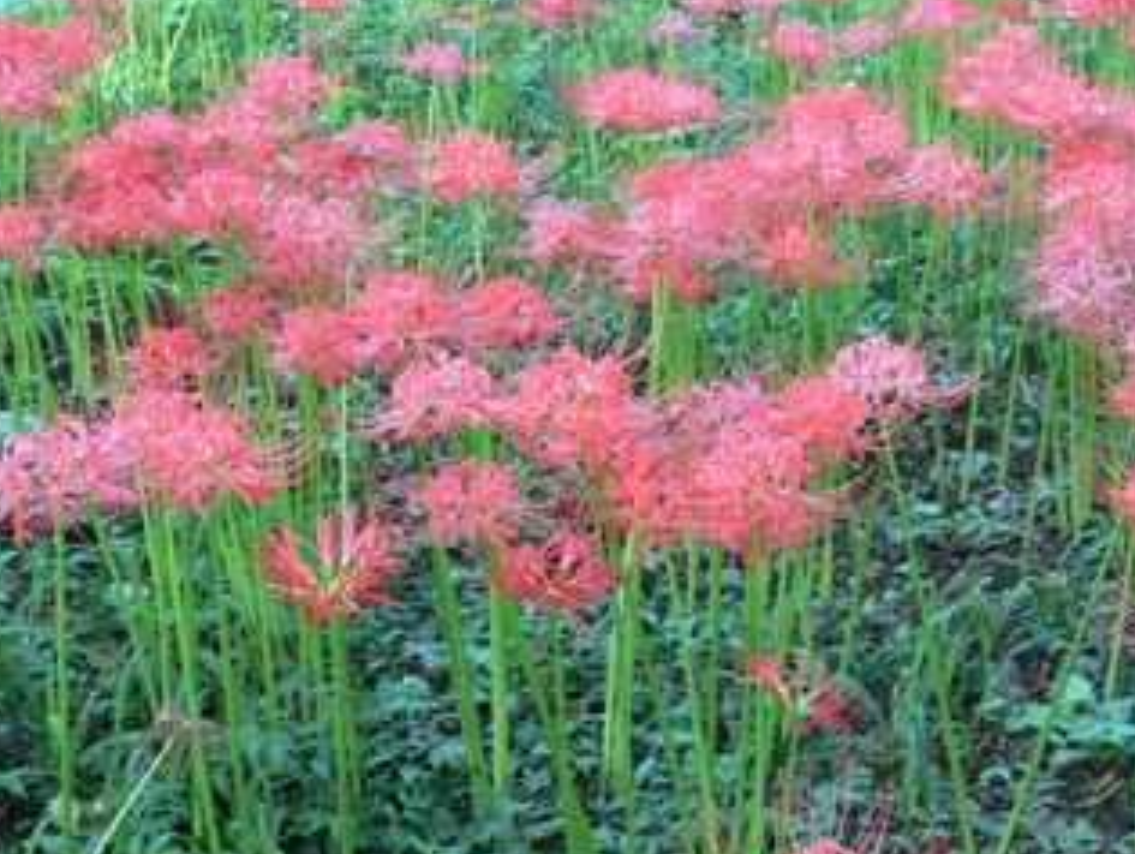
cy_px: 490
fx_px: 2331
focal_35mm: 71
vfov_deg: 20.7
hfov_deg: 27.3
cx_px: 692
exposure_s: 1/30
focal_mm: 7.4
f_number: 2.8
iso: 160
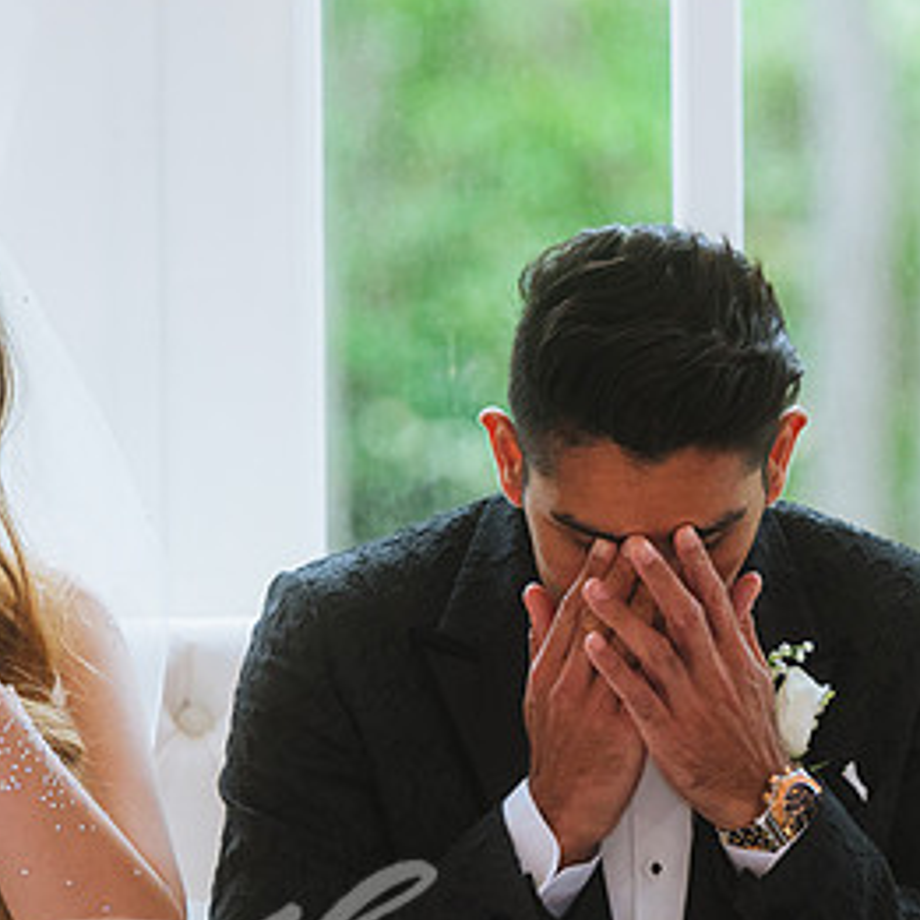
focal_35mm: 378
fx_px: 11366
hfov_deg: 4.6
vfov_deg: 4.6
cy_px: 672
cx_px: 452
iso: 1250
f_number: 2.8
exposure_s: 1/200
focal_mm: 165
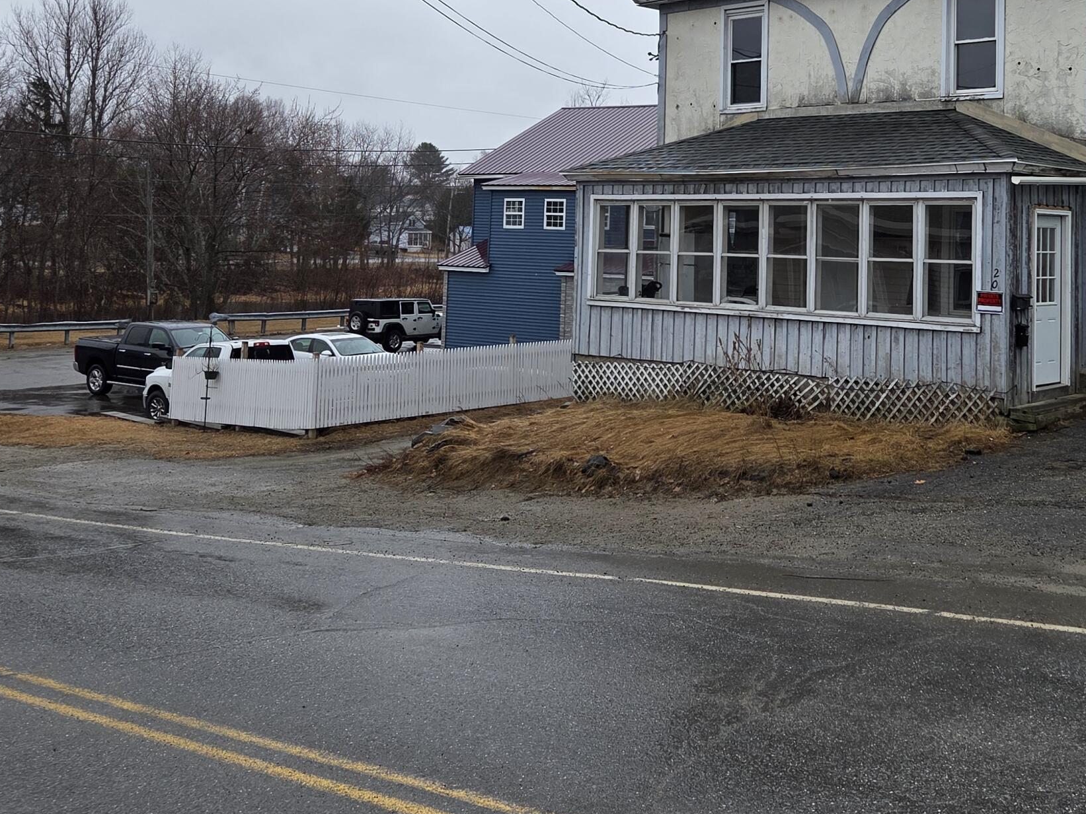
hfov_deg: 44.2
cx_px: 717
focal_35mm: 42
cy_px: 145
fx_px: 1318
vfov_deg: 33.2
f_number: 1.8
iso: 80
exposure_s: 1/1672
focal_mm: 5.4
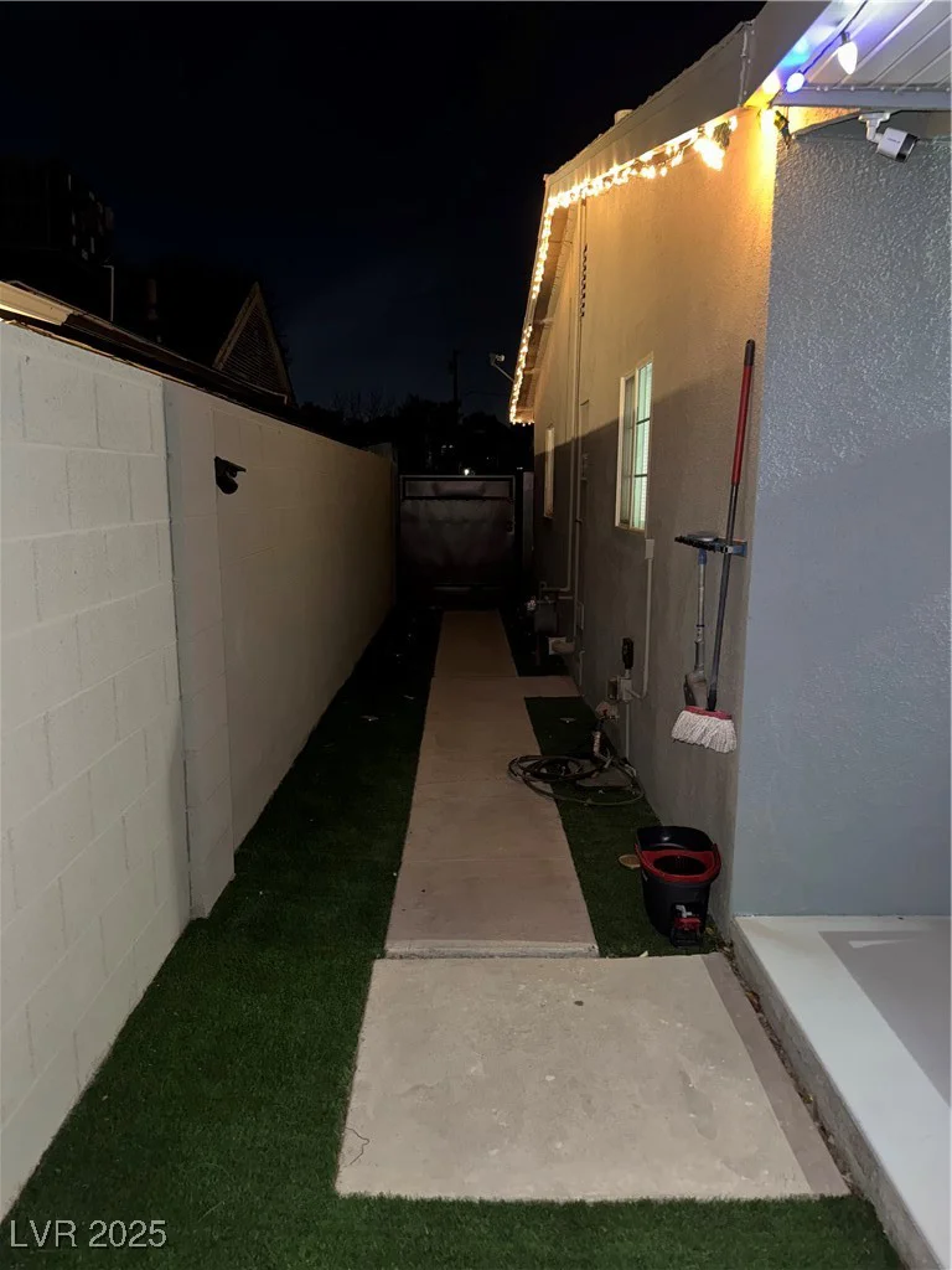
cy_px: 635
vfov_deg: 71.6
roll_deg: +0.6
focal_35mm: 24
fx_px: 880
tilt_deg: -10.2
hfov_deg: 56.8
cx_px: 476
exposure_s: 1/5
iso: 320
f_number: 1.78
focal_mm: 6.76
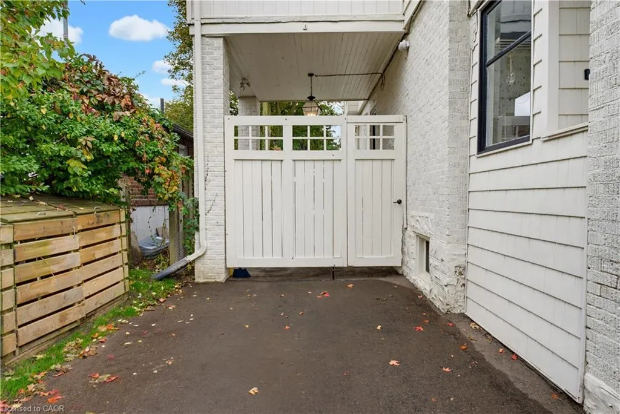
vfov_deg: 58.2
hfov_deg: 79.6
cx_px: 310
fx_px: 372
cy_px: 207
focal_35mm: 22
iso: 800
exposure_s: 1/60
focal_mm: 21.6
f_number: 11
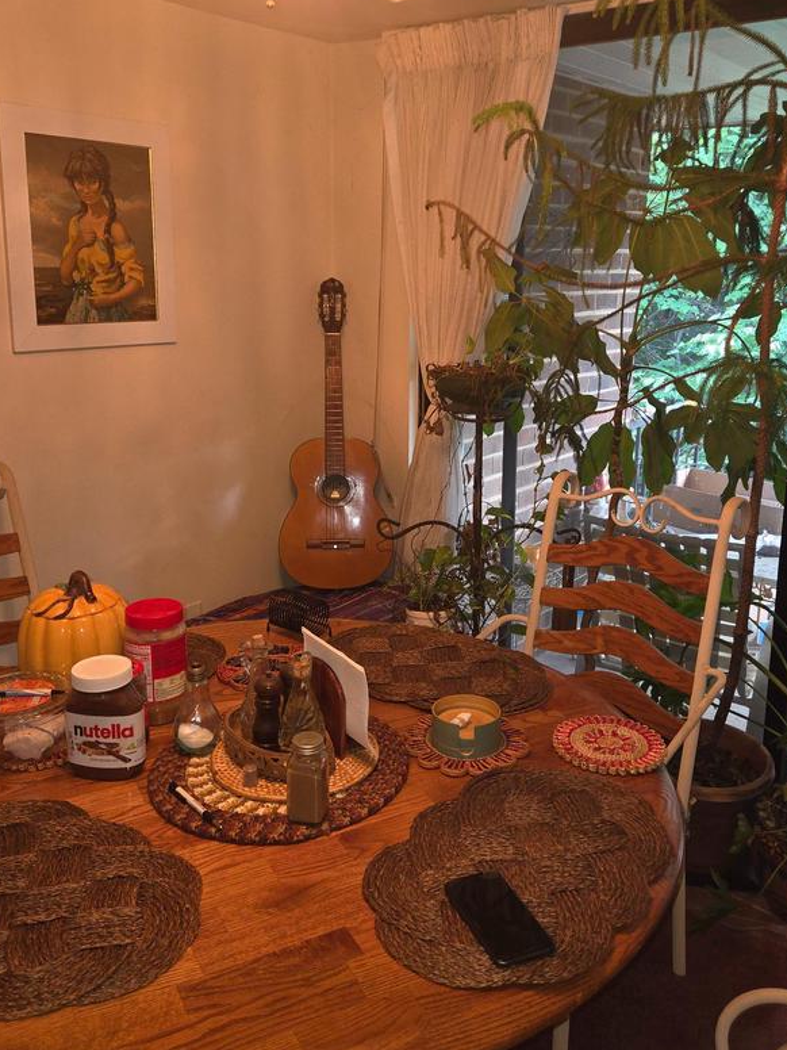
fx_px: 970
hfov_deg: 44.2
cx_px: 403
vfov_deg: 56.6
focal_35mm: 32
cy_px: 449
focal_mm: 5.4
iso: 100
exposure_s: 1/40
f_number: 1.8
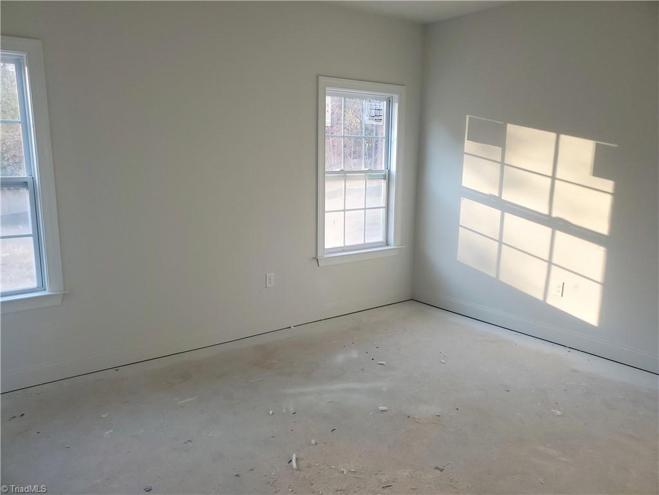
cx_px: 330
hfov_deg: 67.3
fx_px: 495
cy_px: 248
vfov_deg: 53.1
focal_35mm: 26
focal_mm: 4.3
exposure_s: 1/120
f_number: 1.5
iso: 64
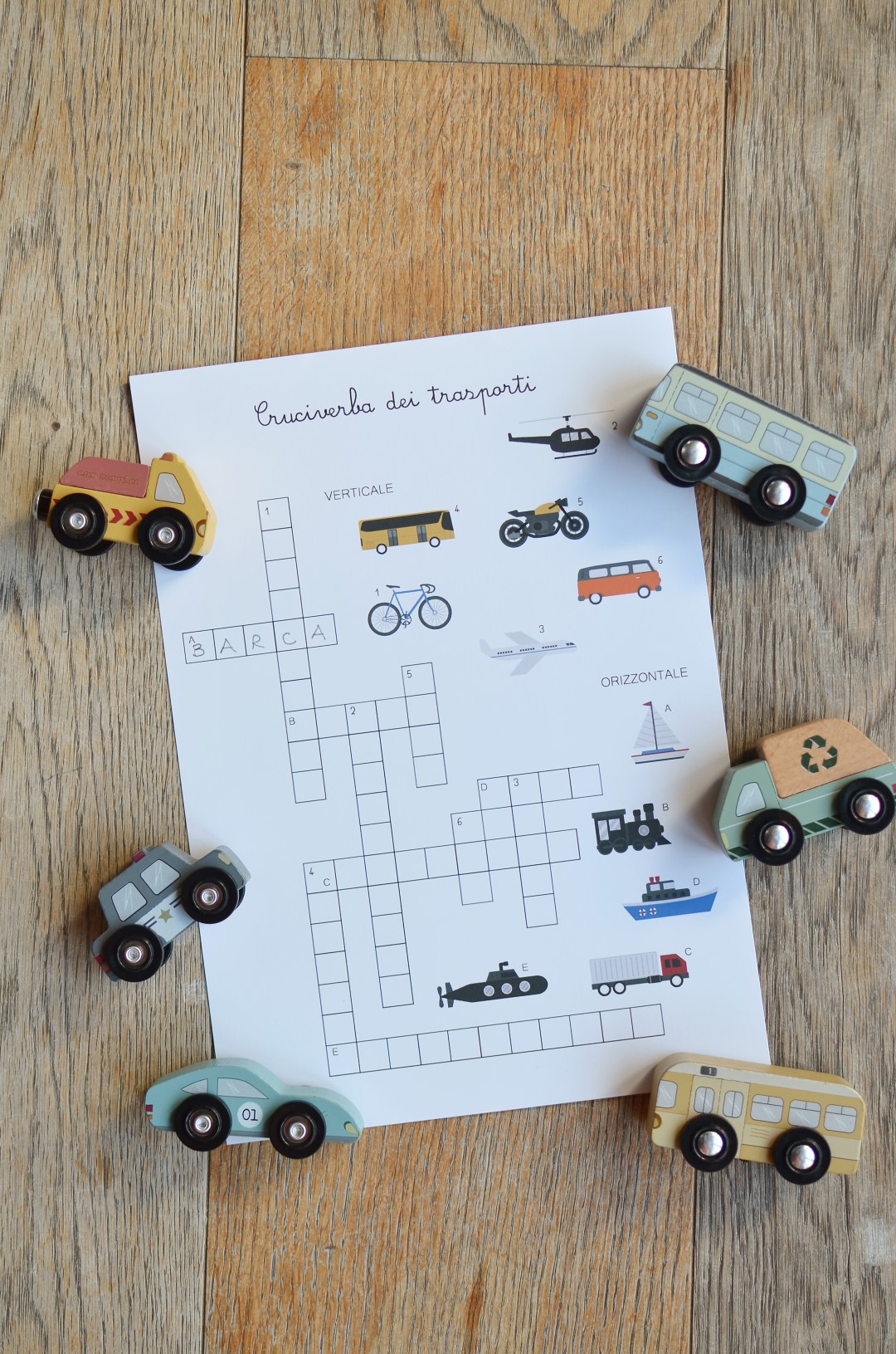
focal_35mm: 52
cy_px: 677
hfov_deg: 25.6
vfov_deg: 37.9
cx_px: 448
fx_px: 1969
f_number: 2.8
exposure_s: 1/100
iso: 100
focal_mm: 35
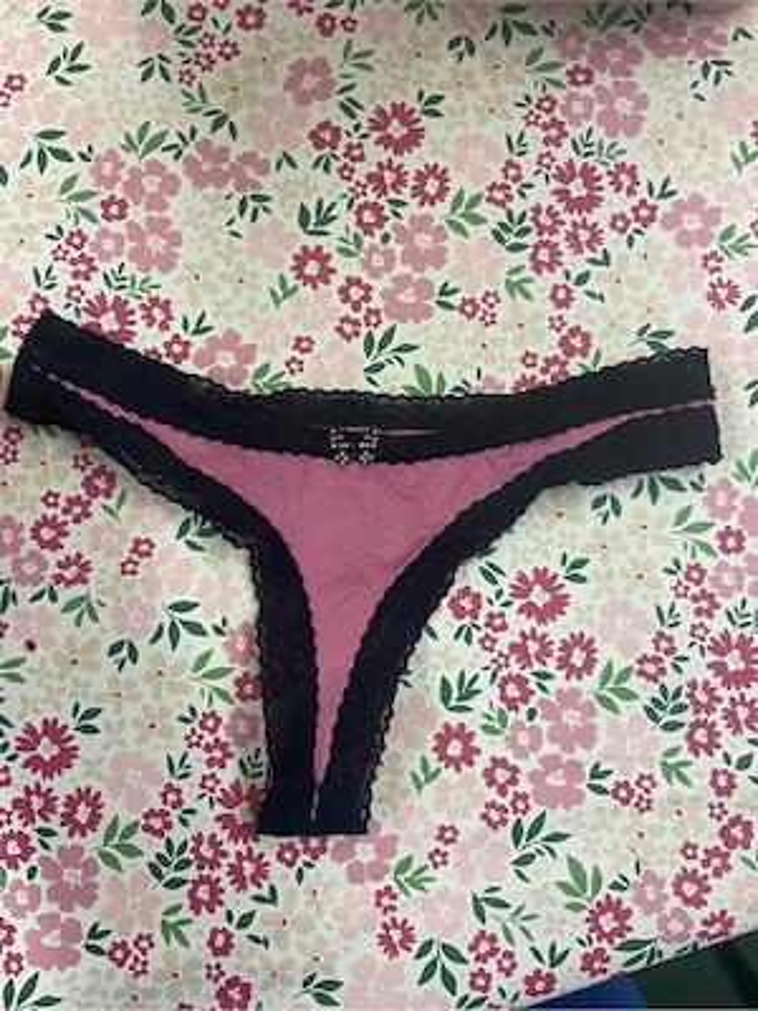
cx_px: 379
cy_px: 506
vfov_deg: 67.3
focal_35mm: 26
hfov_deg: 53.1
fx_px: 759
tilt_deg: -84.8
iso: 64
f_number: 1.8
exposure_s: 1/50
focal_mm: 4.25
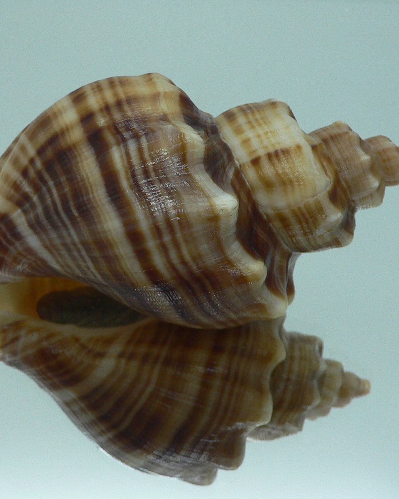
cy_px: 219
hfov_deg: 28.6
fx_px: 782
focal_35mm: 53
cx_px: 173
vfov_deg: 35.3
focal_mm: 4.6
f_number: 2.8
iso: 100
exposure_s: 1/60
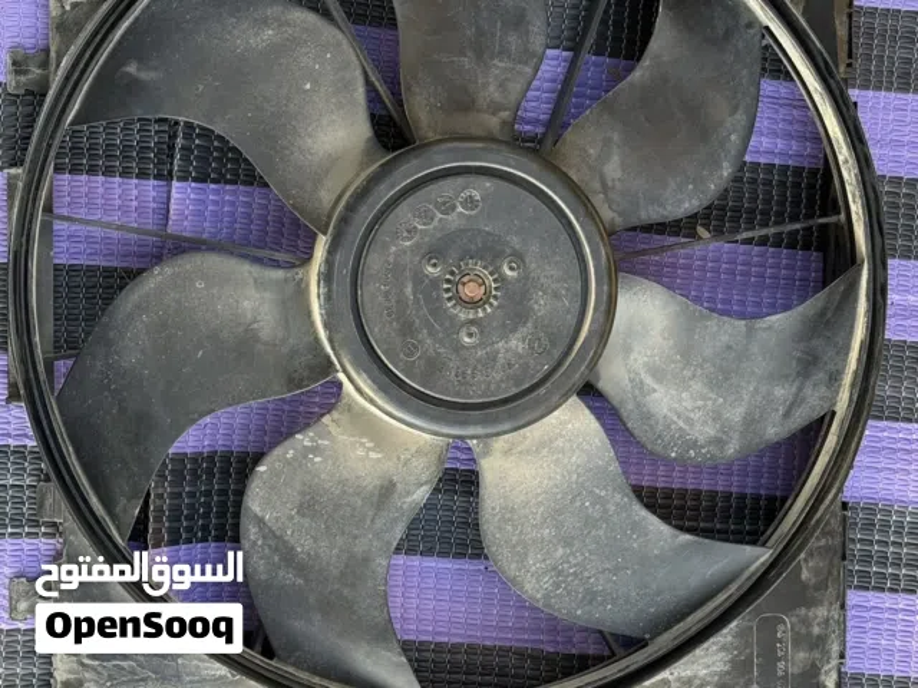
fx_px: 1273
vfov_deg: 30.3
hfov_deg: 39.7
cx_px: 459
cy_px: 344
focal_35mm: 48
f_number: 1.78
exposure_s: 1/121
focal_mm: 6.76
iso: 50
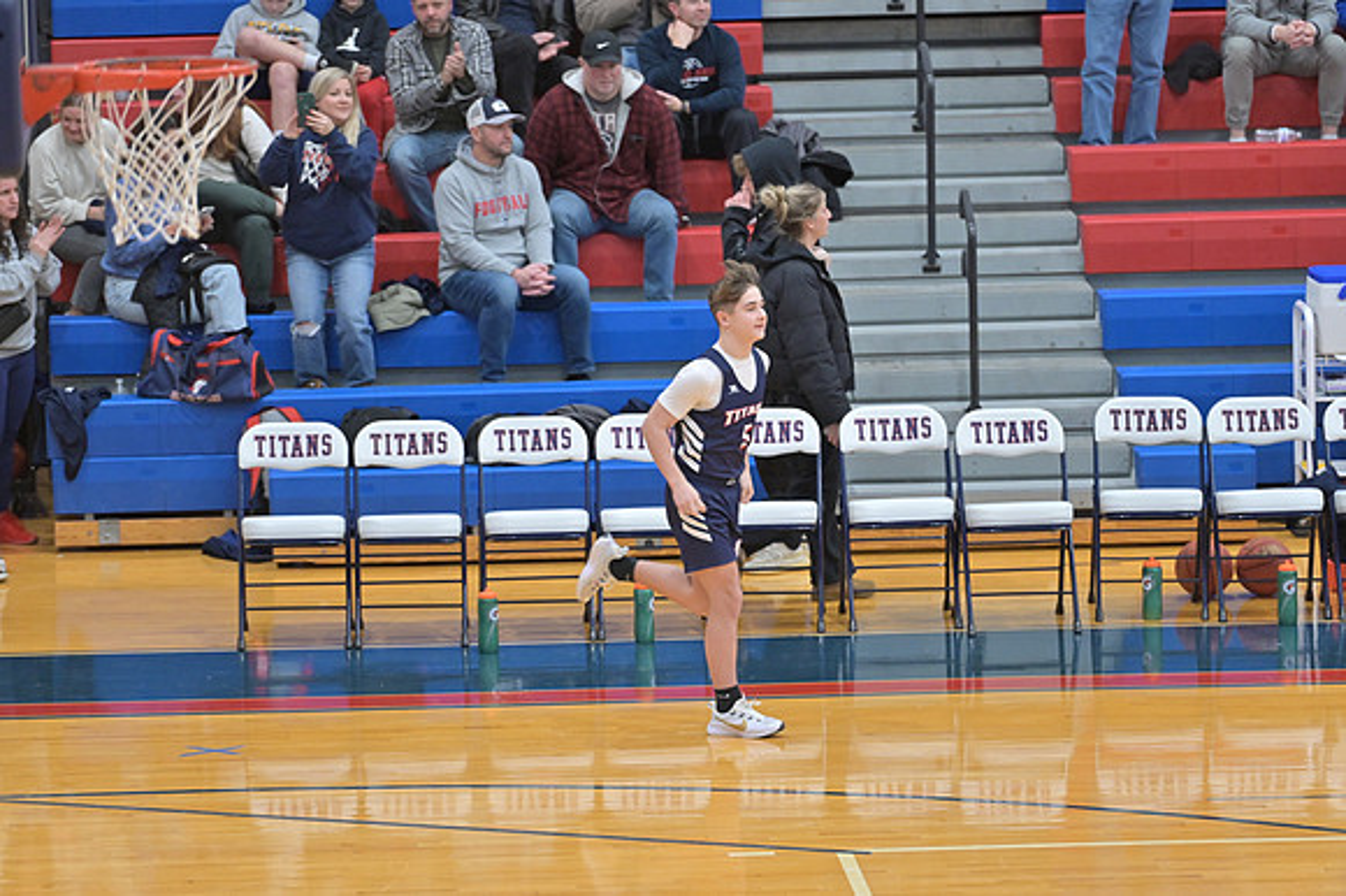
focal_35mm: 200
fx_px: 7473
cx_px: 673
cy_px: 448
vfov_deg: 6.9
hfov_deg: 10.3
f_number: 4.5
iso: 3600
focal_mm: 200
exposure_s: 1/400
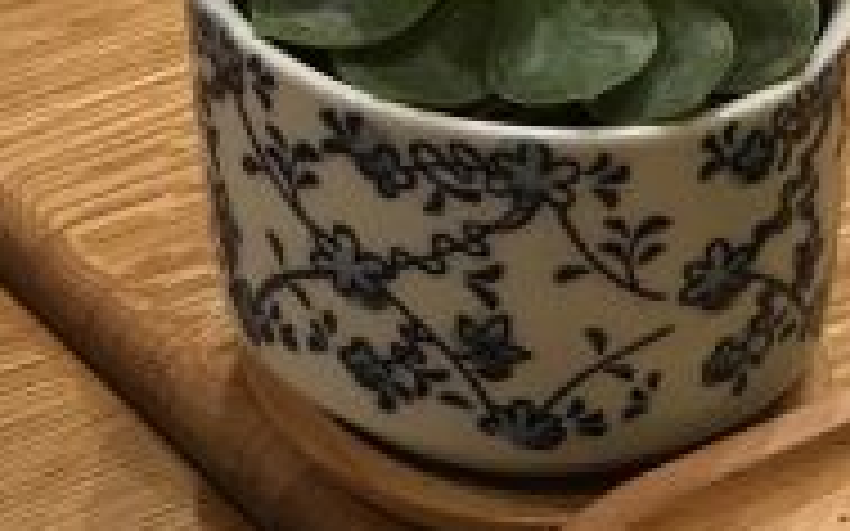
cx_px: 1277
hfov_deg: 16.6
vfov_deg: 11.0
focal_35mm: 114
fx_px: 2640
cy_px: 808
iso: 32
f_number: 2.2
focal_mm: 4.15
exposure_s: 1/17
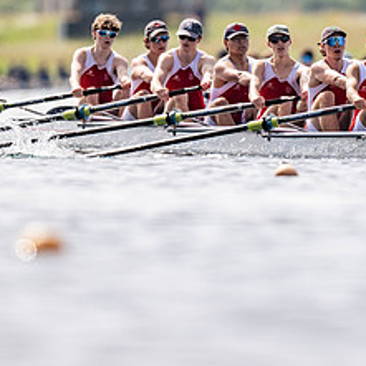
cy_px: 89
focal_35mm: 1341
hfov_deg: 1.3
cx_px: 258
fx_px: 16041
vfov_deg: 1.3
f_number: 4
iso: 140
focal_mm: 600
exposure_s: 1/2500
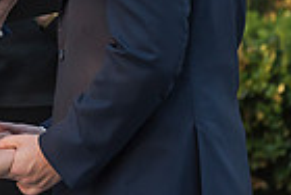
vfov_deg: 1.7
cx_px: -17
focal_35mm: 826
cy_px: -163
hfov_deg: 2.5
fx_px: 6691
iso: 1000
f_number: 4
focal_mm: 200
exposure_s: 1/320
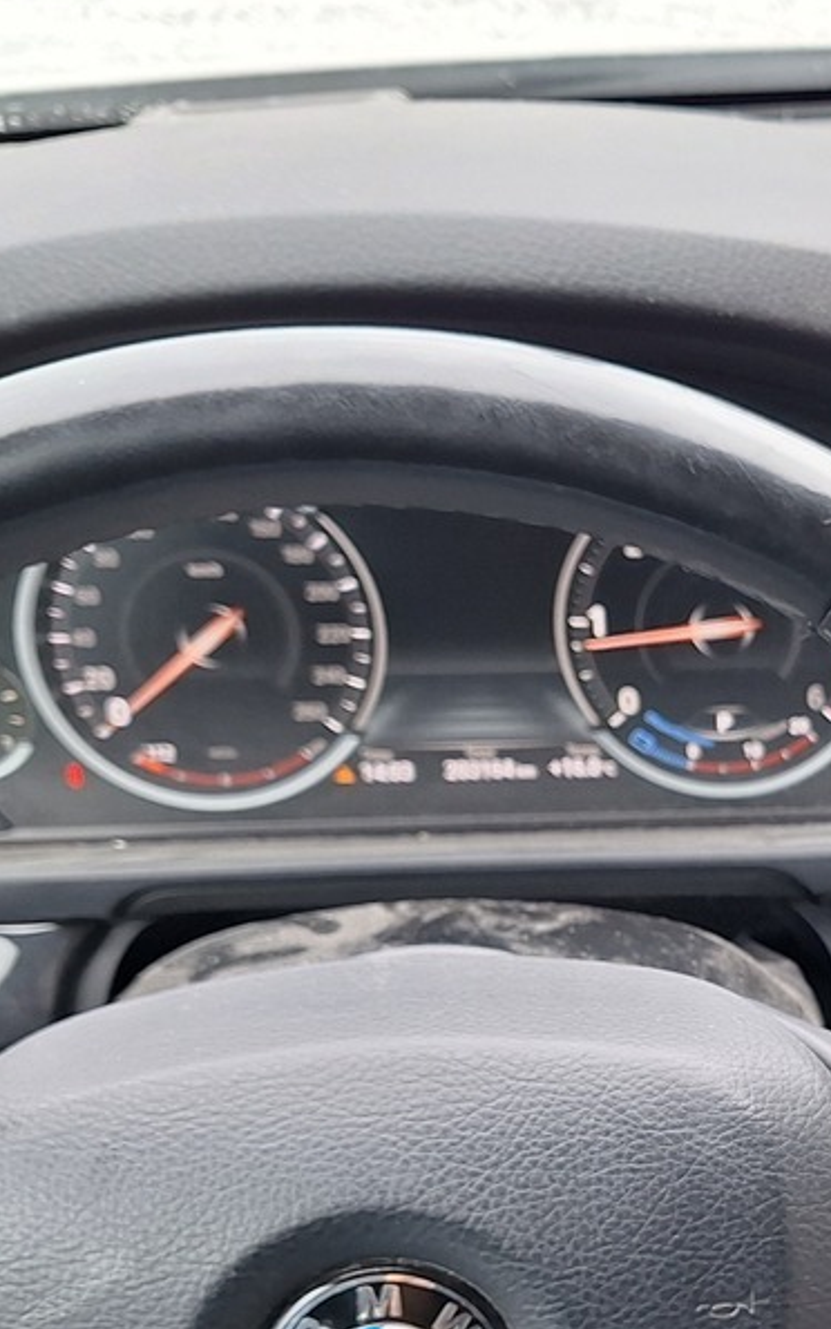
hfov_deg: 20.7
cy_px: 1001
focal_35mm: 59
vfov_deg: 33.8
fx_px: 2137
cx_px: 963
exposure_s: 1/100
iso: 40
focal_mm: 5.54
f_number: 1.8
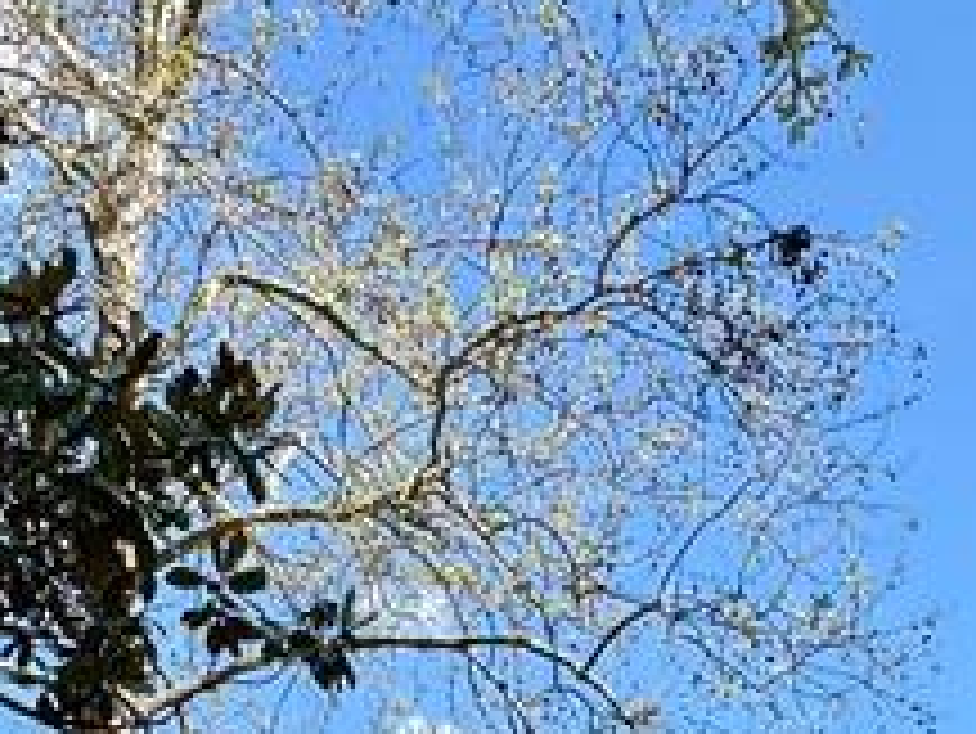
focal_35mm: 66
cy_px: 1346
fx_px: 1862
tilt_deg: +2.9
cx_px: 756
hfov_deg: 28.8
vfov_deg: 17.7
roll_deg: -0.1
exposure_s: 1/879
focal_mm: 2.22
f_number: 2.2
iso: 50
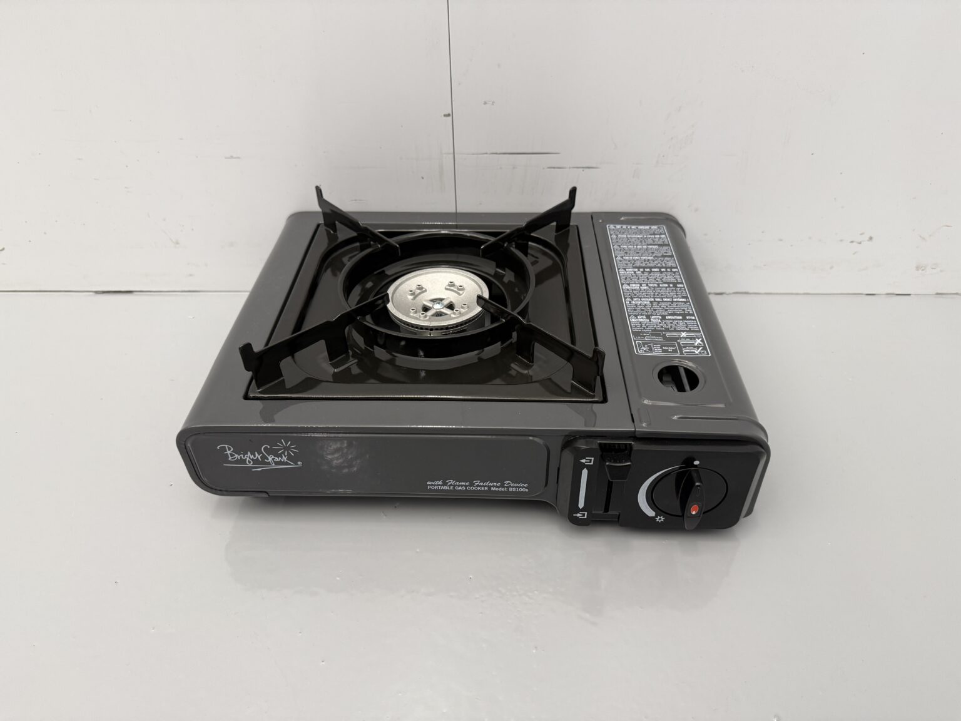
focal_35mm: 24
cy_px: 360
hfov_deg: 71.6
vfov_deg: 56.8
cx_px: 480
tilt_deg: -40.0
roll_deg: +2.3
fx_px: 666
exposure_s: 1/100
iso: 160
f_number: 1.78
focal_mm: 6.76
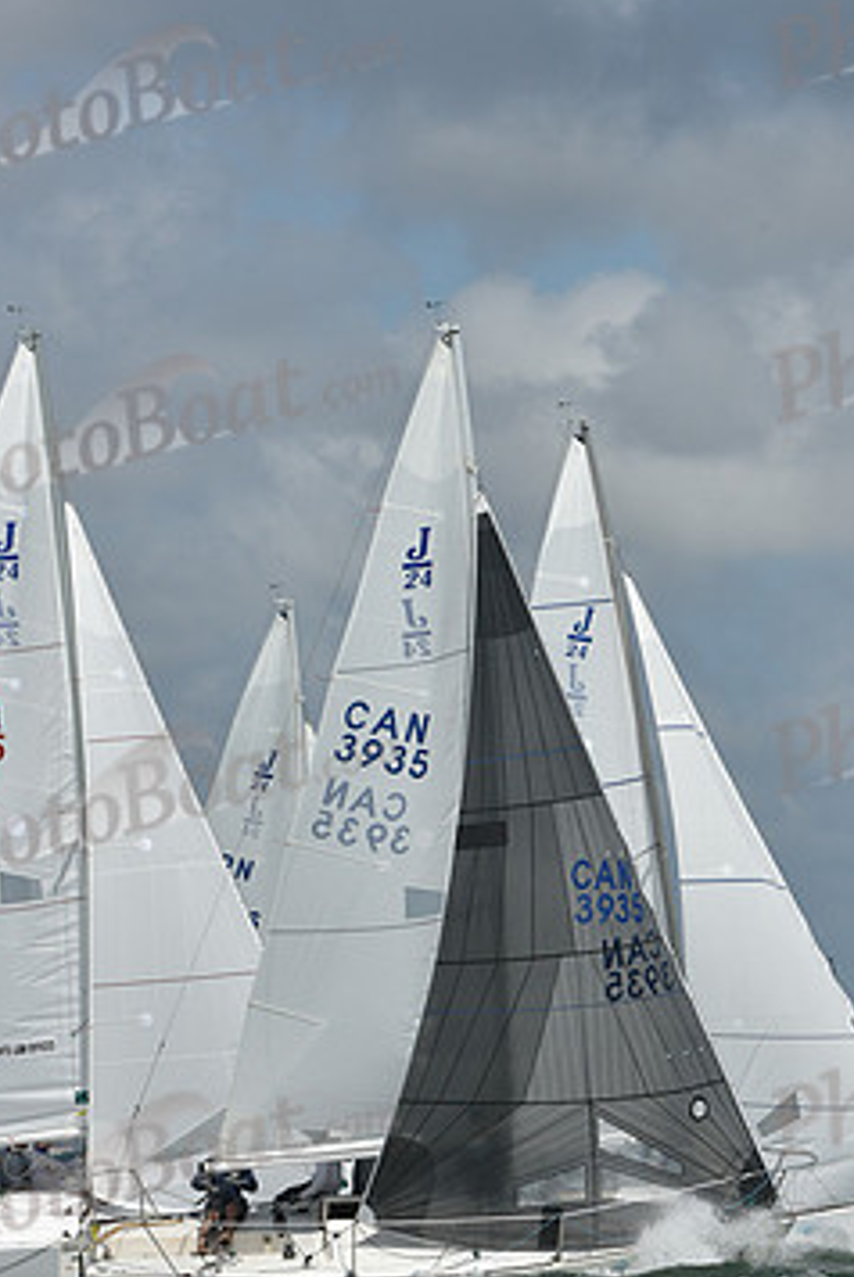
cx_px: 587
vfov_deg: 7.0
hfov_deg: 4.7
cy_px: 567
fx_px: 10405
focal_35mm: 293
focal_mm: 180
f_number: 11
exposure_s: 1/1250
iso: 250
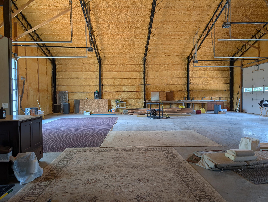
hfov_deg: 71.5
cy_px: 101
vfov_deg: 56.9
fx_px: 186
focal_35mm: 24
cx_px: 134
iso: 19
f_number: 1.68
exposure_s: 1/78.4
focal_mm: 6.9
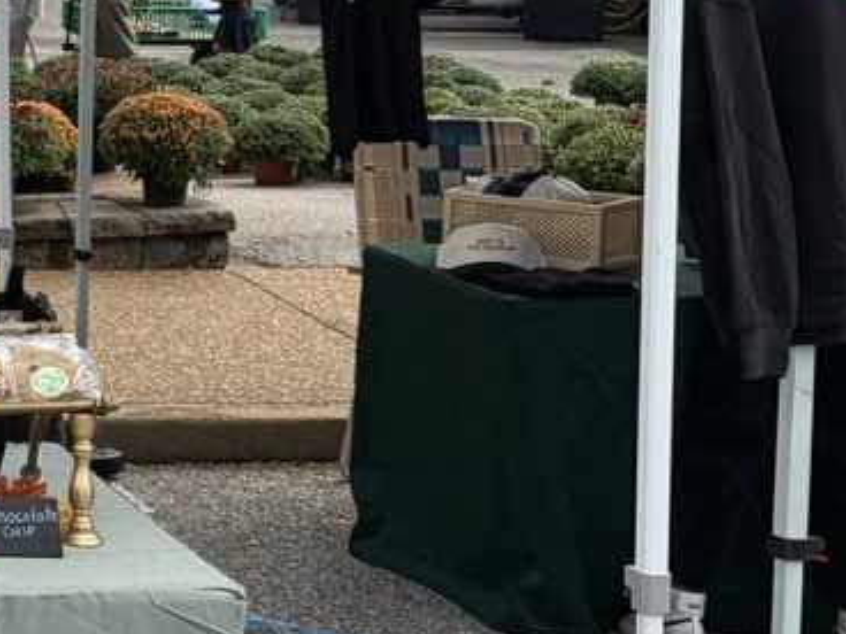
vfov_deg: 14.8
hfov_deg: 17.0
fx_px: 2420
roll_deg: +1.7
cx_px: -593
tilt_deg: -5.7
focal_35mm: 99
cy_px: 46
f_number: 1.6
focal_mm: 5.96
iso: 50
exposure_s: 1/1953
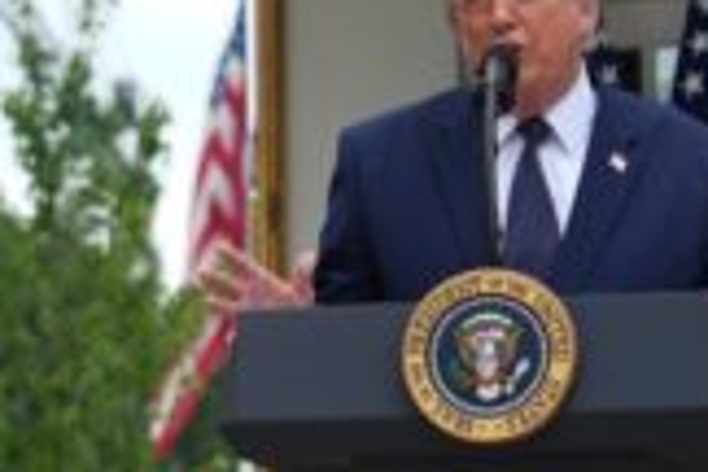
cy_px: 500
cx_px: 0
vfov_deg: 6.4
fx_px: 4189
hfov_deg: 9.6
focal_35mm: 213
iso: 80
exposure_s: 1/500
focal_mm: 54
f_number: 2.8
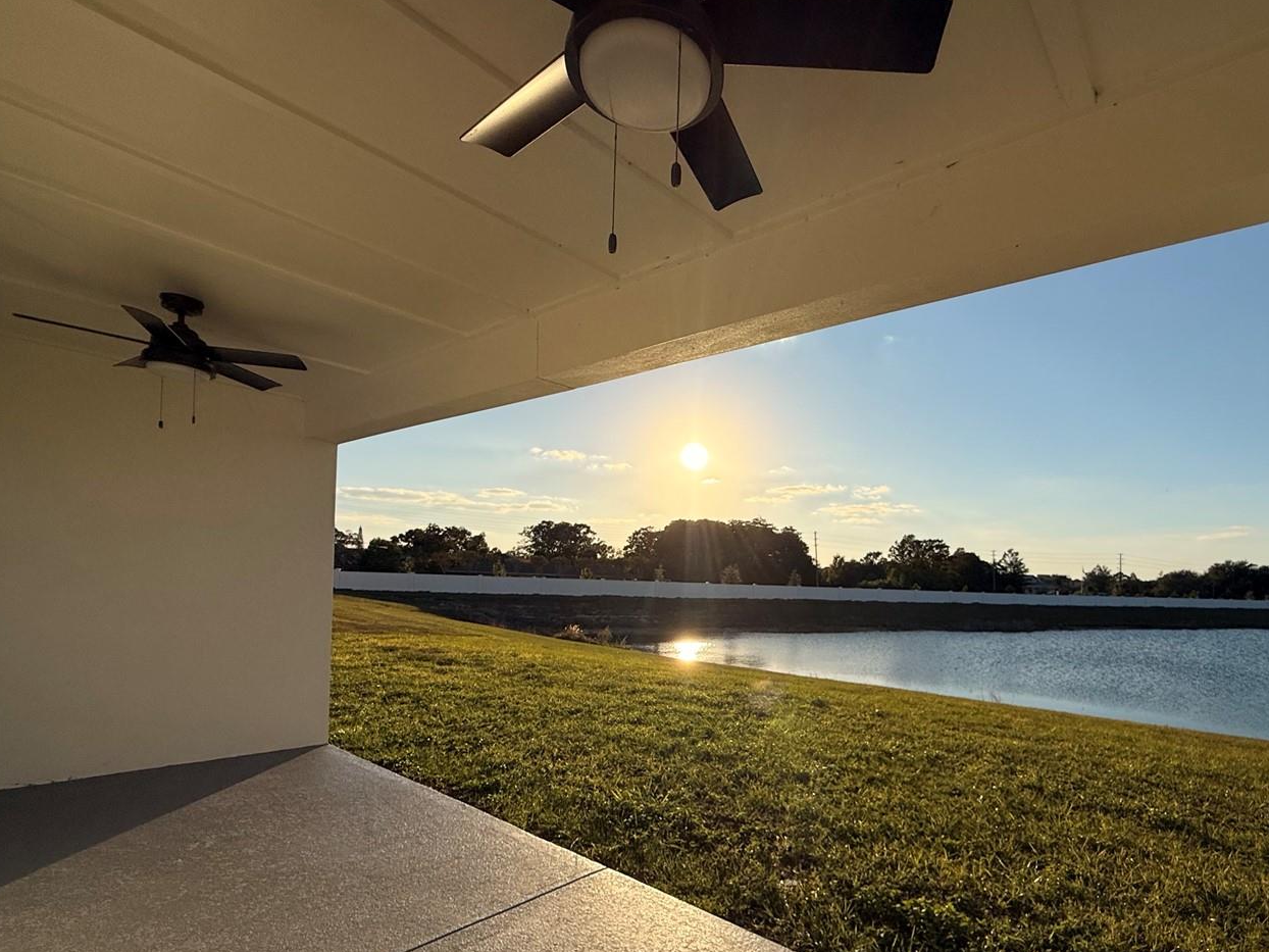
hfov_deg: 87.0
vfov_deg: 70.7
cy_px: 582
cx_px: 740
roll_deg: -2.0
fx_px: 660
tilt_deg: -0.4
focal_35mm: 18
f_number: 2.2
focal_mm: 2.22
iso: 40
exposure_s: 1/6173
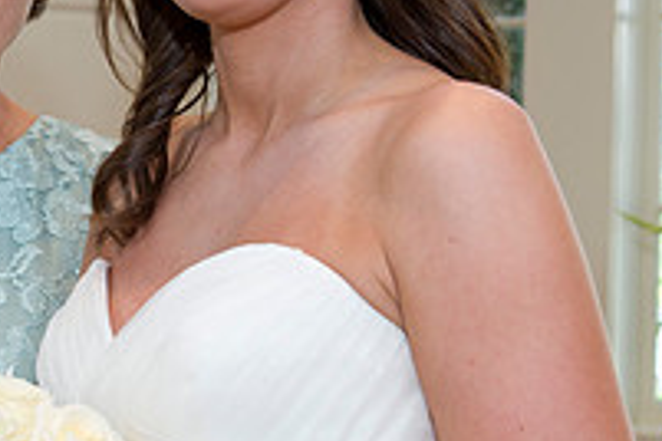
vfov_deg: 14.0
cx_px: 112
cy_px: 171
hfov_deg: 20.5
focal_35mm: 98
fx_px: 1802
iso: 800
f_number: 5
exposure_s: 1/125
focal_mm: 34
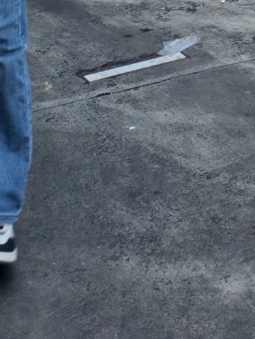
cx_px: 380
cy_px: -444
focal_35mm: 126
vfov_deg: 12.6
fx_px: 1237
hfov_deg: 11.3
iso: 71
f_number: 1.57
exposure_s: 1/161
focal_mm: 6.54
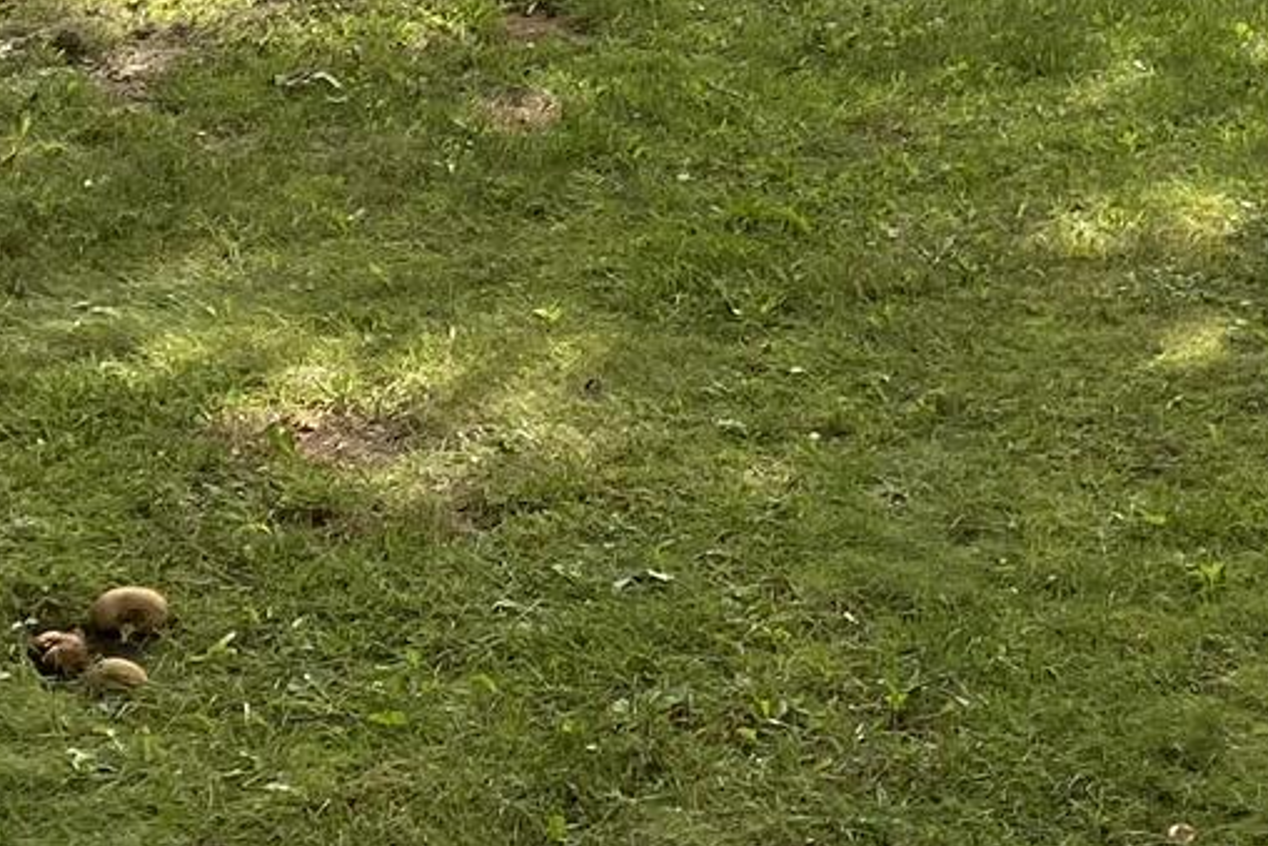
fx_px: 3840
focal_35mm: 109
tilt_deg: +2.8
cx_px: 1545
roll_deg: -0.1
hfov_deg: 17.8
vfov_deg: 11.3
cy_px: -863
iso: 32
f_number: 1.8
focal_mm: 4.25
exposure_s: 1/473
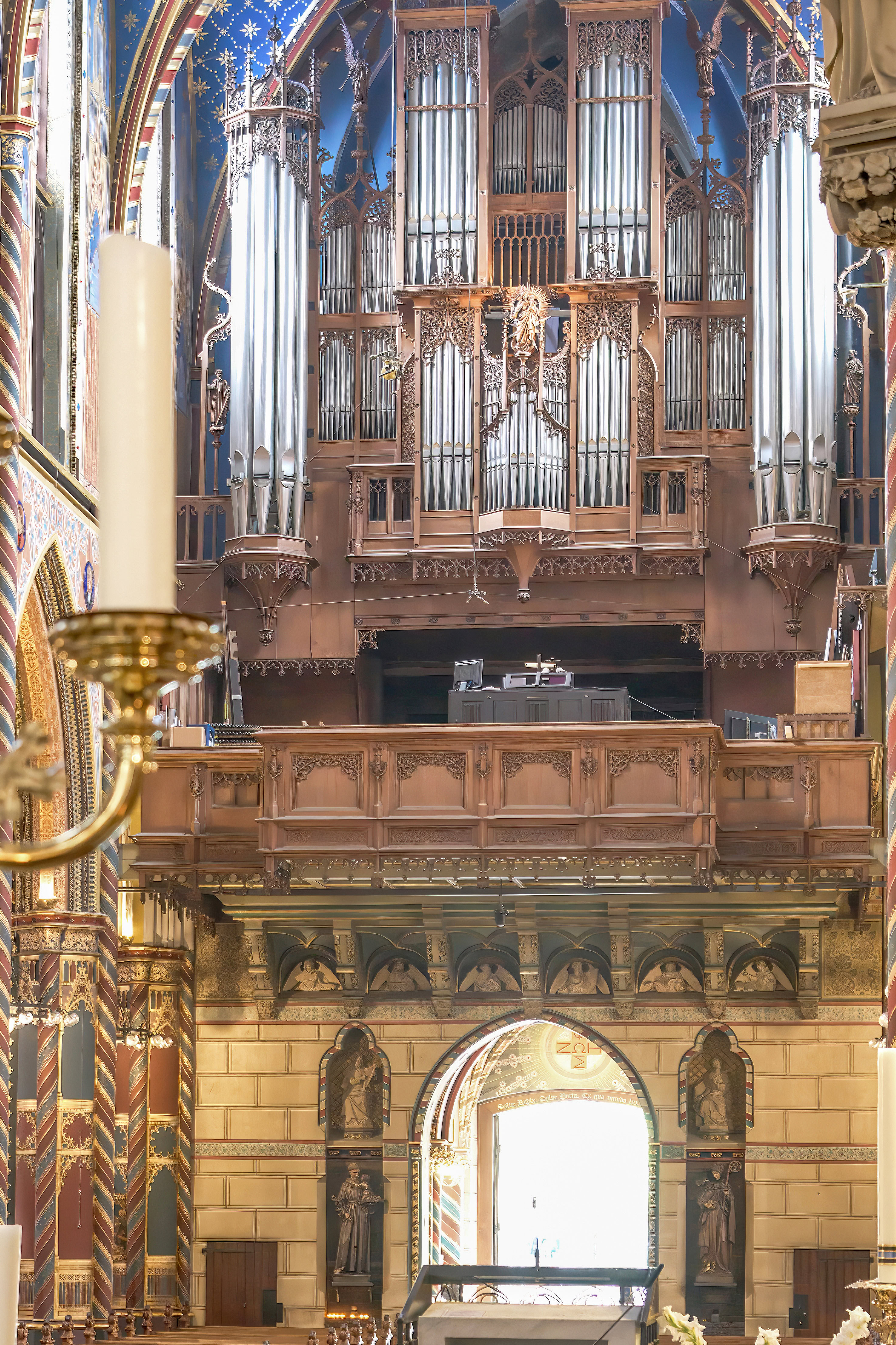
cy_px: 579
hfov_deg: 15.3
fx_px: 3323
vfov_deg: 22.9
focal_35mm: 89
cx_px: 240
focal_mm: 48
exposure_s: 1/15
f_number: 5.6
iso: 1250
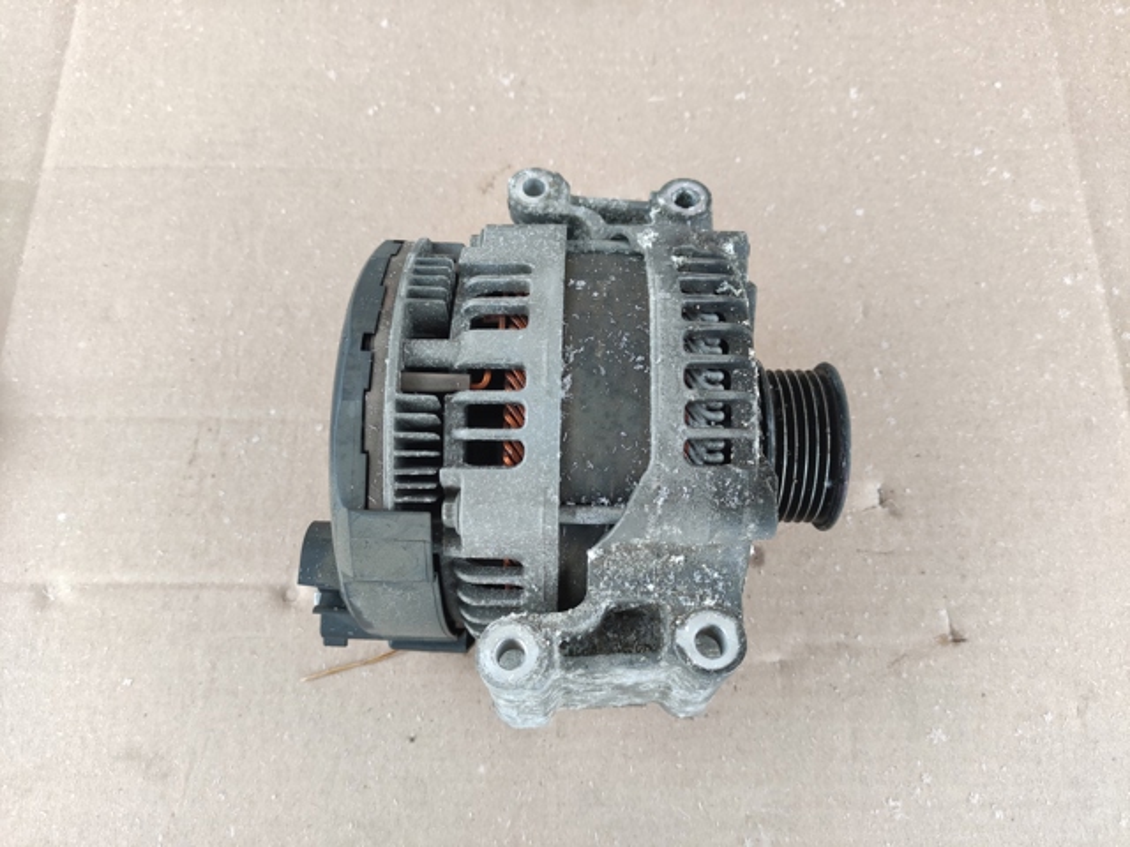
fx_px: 816
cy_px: 424
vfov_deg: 54.9
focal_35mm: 25
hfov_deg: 69.4
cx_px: 565
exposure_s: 1/120
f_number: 1.89
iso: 243
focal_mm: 5.43
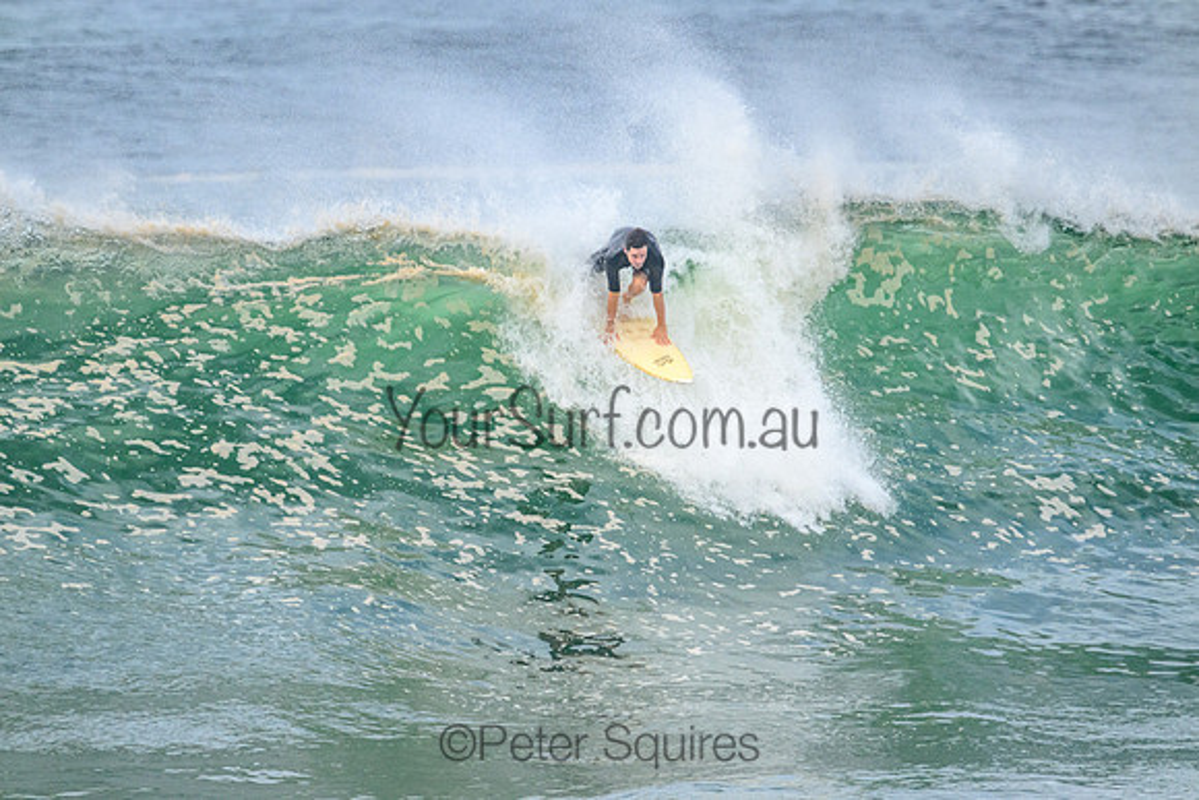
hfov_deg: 2.6
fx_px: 26649
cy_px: 400
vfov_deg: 1.7
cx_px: 600
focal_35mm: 800
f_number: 11
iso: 2000
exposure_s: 1/2500
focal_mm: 800
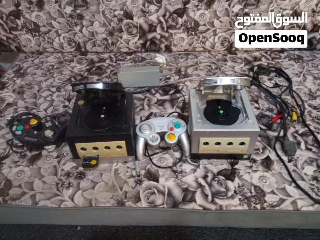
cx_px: 160
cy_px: 120
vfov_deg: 53.1
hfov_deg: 67.3
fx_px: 240
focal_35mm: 26
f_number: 1.85
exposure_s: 1/30
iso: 725
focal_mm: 3.64
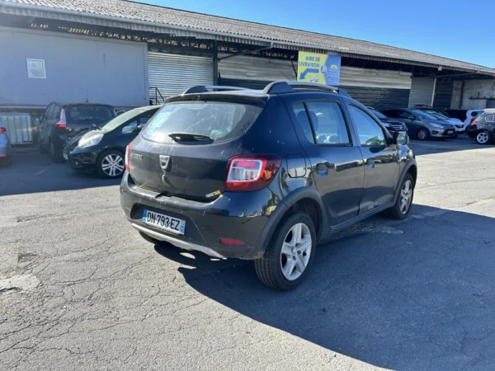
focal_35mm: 26
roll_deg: -0.8
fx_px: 372
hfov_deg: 67.3
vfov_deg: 53.1
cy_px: 186
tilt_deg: -12.2
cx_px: 248
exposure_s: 1/1280
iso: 50
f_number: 1.5
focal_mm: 5.7
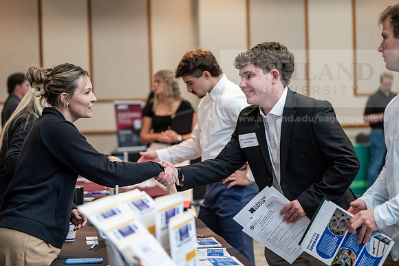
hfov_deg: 25.4
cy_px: 133
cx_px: 200
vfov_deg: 17.1
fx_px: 887
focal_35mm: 80
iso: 1600
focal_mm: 80
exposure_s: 1/200
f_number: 2.8
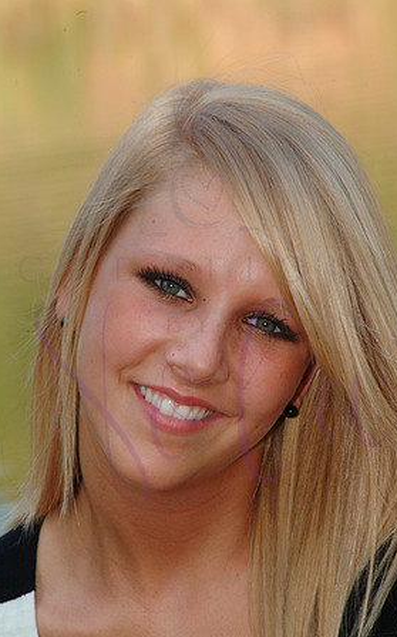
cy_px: 319
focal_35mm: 259
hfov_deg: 5.1
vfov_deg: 8.1
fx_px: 4488
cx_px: 208
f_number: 13
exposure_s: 1/125
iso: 400
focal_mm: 168
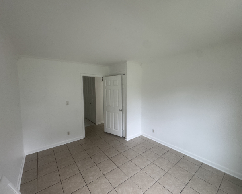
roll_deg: +1.4
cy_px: 97
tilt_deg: -4.4
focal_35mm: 15
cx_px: 117
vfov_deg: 84.0
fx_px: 107
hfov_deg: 96.8
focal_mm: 2.22
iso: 160
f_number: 2.2
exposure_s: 1/99
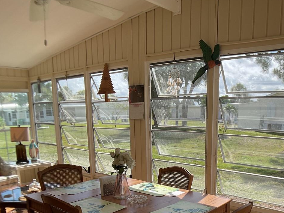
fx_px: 402
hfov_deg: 38.5
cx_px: 190
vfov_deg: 28.9
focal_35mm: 49
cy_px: 176
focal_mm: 3
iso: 16
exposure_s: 1/792
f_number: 1.8
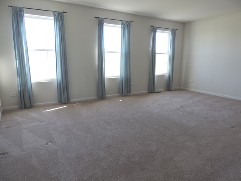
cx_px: 120
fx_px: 167
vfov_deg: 56.8
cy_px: 90
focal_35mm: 24
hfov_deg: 71.6
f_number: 3
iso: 80
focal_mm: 4.3
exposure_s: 1/50
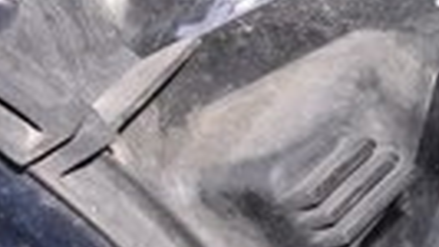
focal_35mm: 166
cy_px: 285
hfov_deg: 11.4
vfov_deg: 7.3
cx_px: -512
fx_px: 1933
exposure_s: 1/200
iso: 1600
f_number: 8
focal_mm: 22
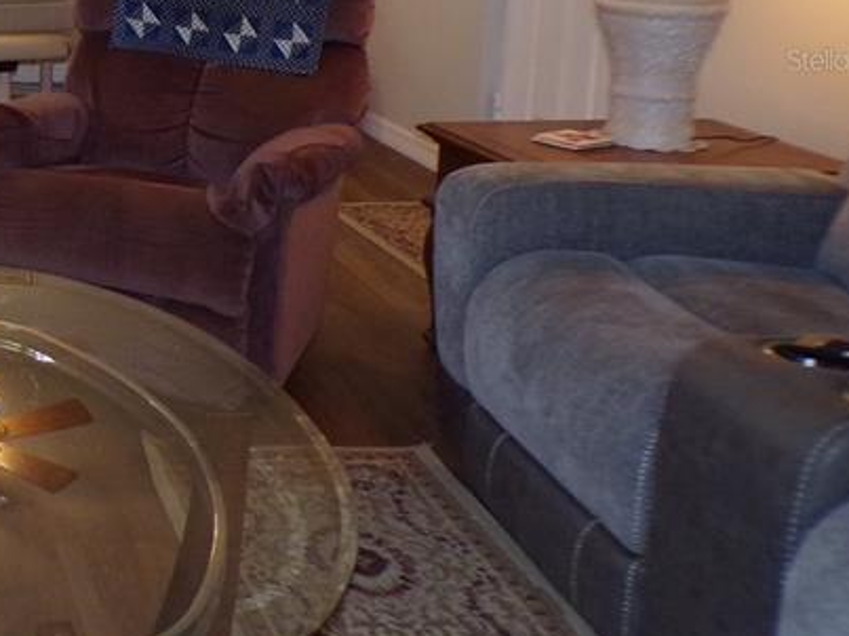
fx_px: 1496
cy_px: 59
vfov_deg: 23.4
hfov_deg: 27.8
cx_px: -164
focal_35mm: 61
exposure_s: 1/34
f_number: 3
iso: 200
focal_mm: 4.3
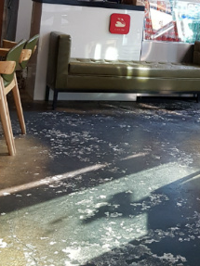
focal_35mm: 66
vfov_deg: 27.6
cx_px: 173
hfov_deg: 21.8
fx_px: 509
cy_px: -5
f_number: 1.7
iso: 200
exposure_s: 1/60
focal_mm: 4.2
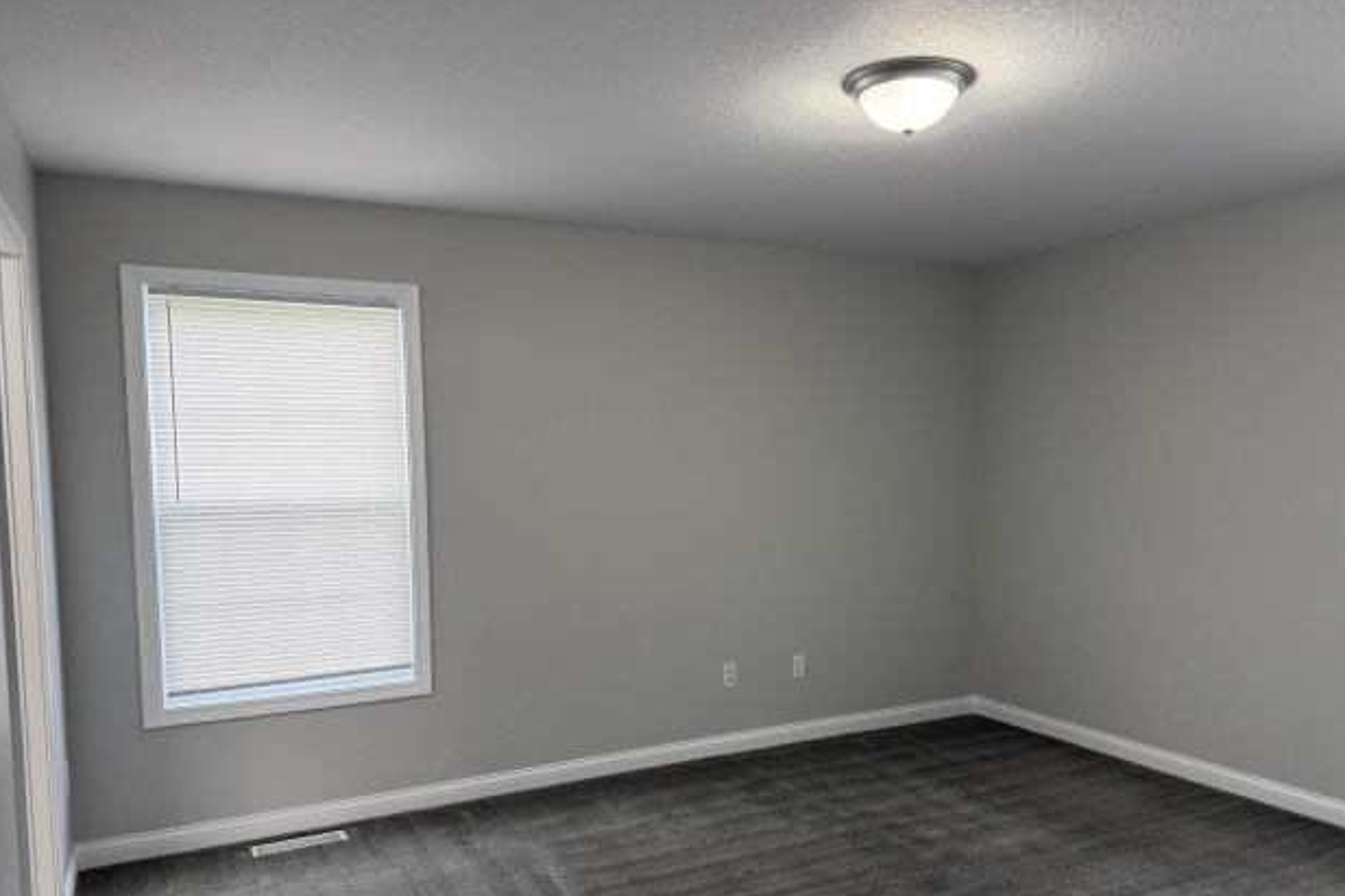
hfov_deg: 67.3
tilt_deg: -5.0
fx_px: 1008
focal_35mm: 27
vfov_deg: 47.6
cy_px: 538
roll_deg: -1.2
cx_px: 718
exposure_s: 1/120
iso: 160
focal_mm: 6.76
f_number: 1.78
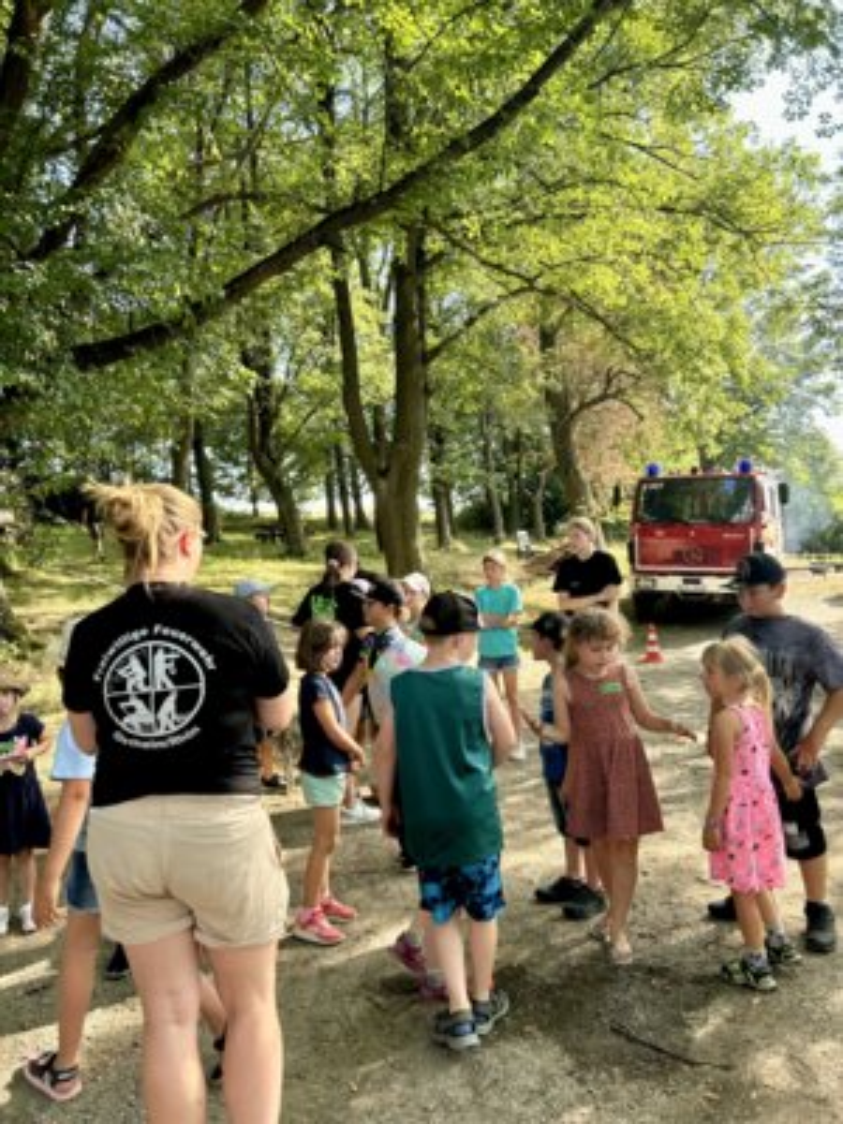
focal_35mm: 26
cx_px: 422
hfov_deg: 53.1
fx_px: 844
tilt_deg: +0.5
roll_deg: +3.1
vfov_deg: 67.3
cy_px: 562
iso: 40
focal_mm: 5.7
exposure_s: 1/268
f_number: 1.5
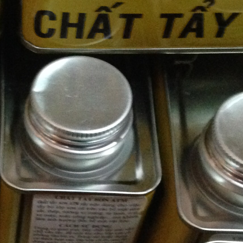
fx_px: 882
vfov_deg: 15.5
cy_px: 220
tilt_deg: -59.0
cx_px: -11
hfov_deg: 15.4
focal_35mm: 111
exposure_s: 1/15
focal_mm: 4.12
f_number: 2.4
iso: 500
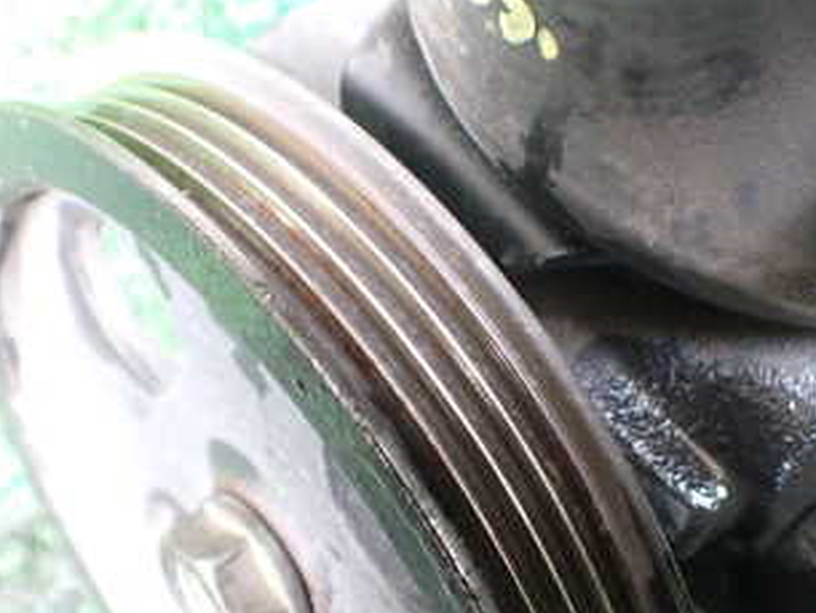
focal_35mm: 59
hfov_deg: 32.7
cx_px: 407
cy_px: 447
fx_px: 1391
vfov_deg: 24.6
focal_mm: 5.4
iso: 800
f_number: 2.3
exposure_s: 1/30
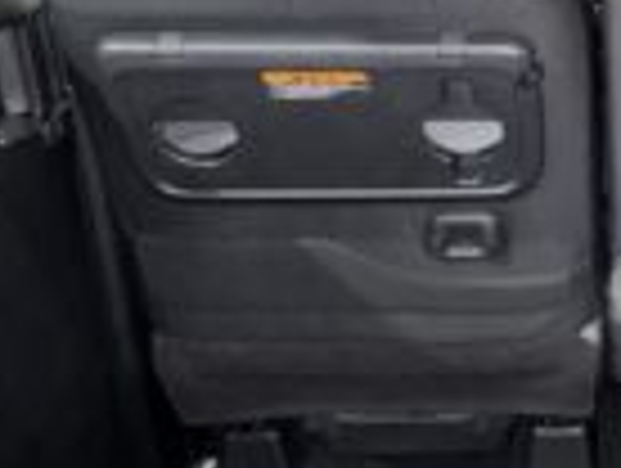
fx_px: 1186
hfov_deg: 26.9
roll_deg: -0.2
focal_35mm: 66
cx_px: 684
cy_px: 137
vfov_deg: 22.2
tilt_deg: -23.4
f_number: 1.6
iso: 400
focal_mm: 5.96
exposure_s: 1/6
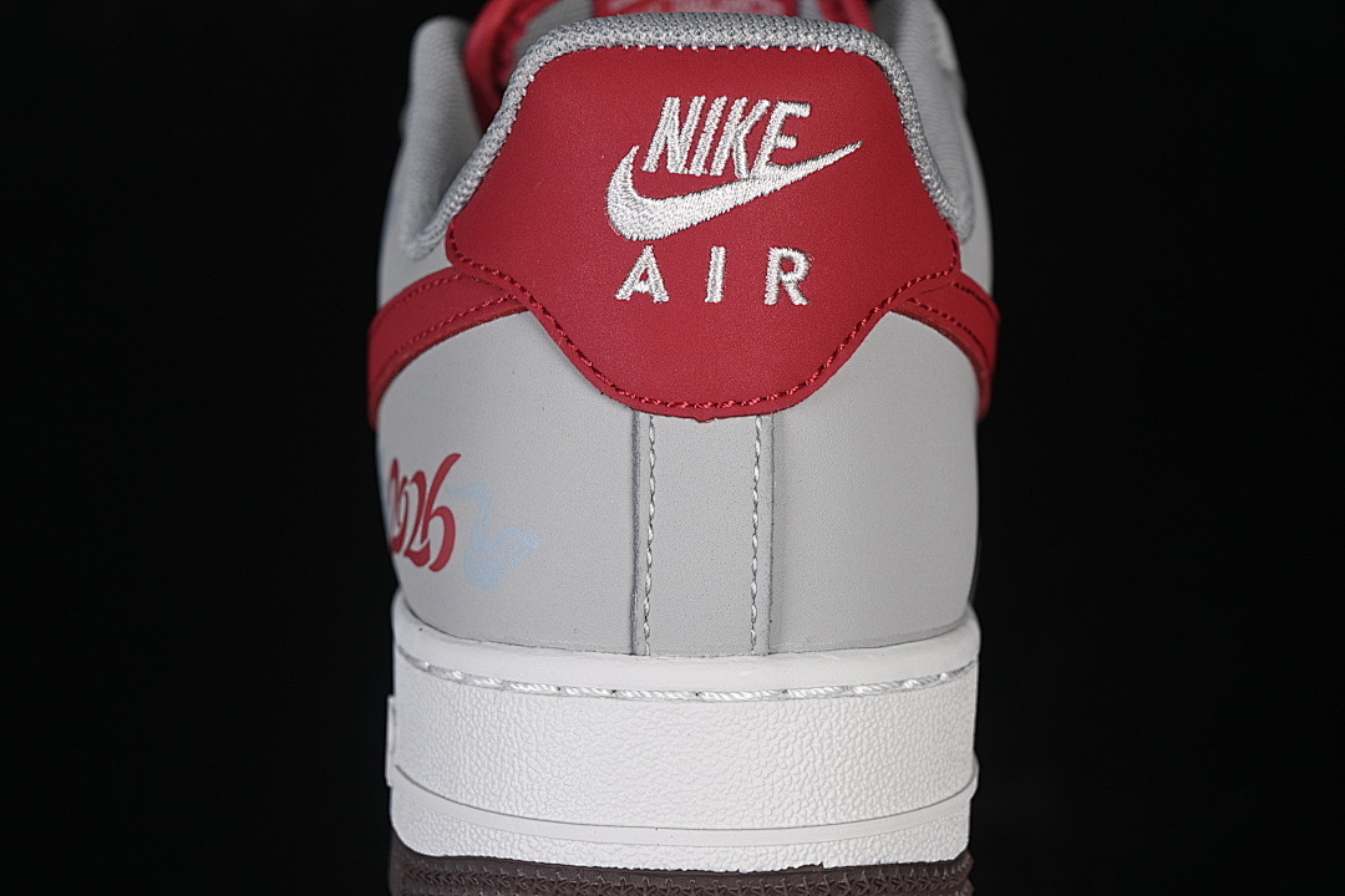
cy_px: 448
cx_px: 672
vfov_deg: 18.2
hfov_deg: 27.0
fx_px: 2802
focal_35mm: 75
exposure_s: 1/60
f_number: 7.1
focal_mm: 50
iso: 160
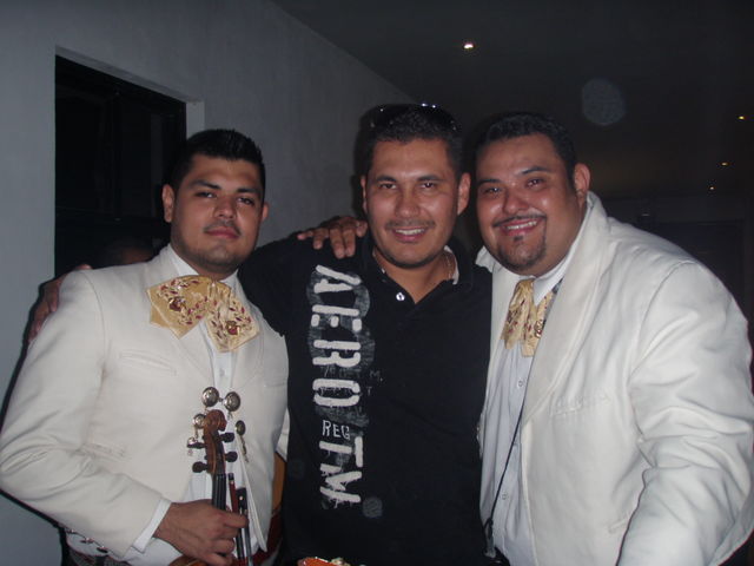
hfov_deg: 49.0
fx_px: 828
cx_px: 377
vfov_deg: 37.7
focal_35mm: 38
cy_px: 283
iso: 100
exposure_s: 1/30
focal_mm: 6.7
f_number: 3.5
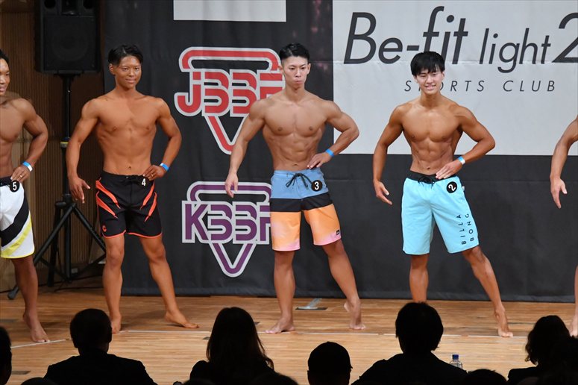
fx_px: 4092
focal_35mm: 255
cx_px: 289
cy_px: 192
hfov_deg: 8.1
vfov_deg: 5.4
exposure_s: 1/400
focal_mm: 170
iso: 8000
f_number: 5.6
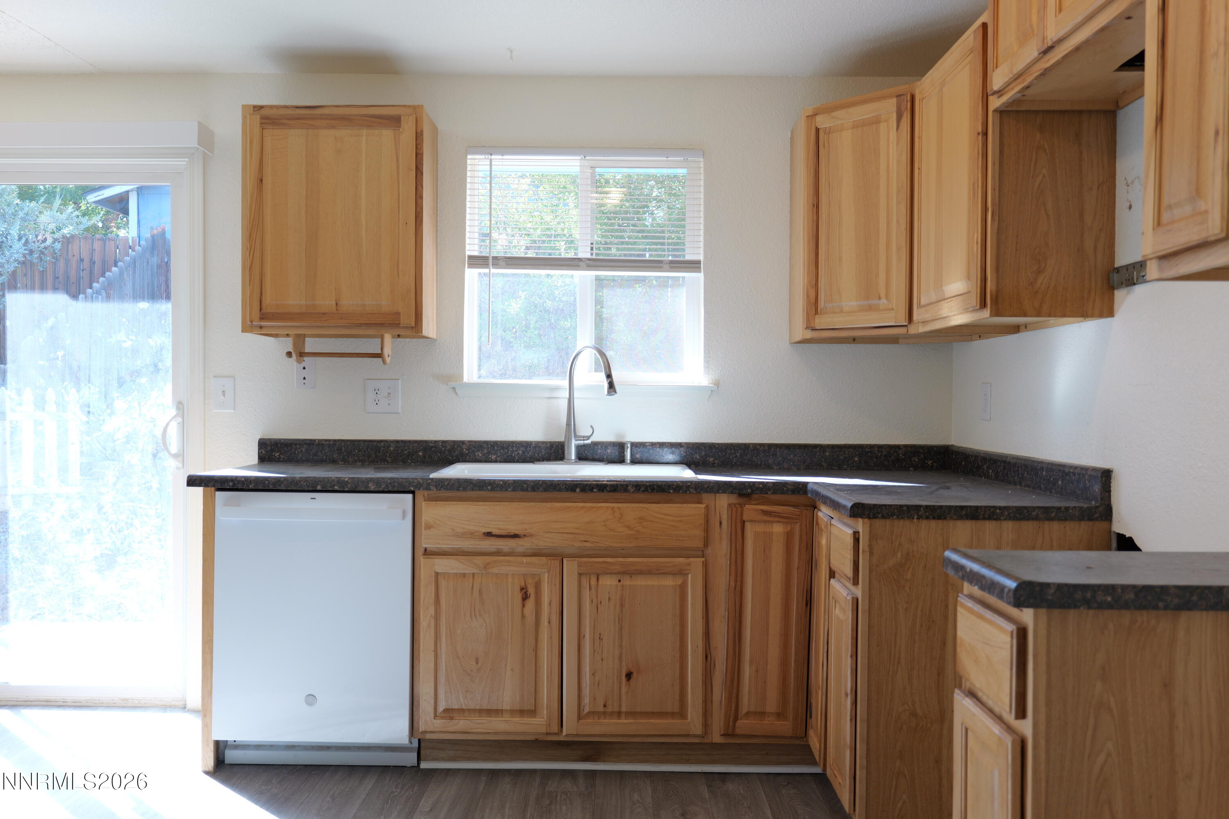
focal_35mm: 31
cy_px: 410
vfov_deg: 42.3
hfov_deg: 60.3
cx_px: 614
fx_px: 1058
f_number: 5.6
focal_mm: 31
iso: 400
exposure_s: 1/60
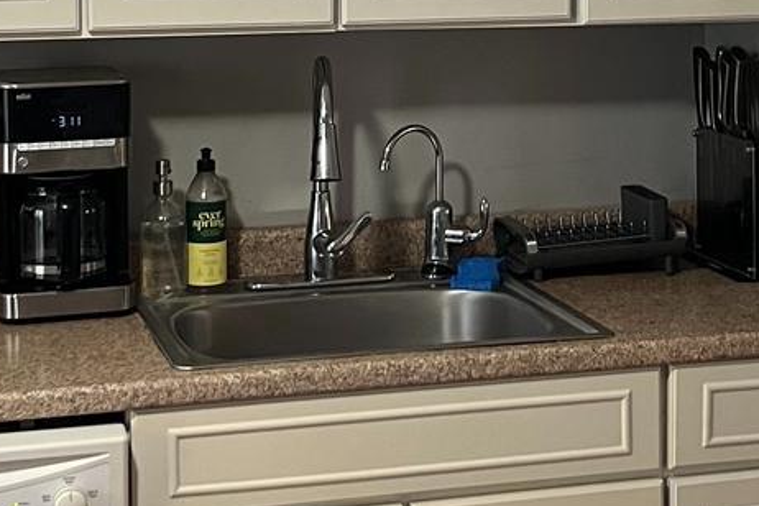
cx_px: 370
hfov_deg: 22.6
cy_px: -23
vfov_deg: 14.9
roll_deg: +0.6
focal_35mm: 90
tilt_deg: -2.8
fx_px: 1897
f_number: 1.6
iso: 250
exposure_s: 1/60
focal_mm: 5.1
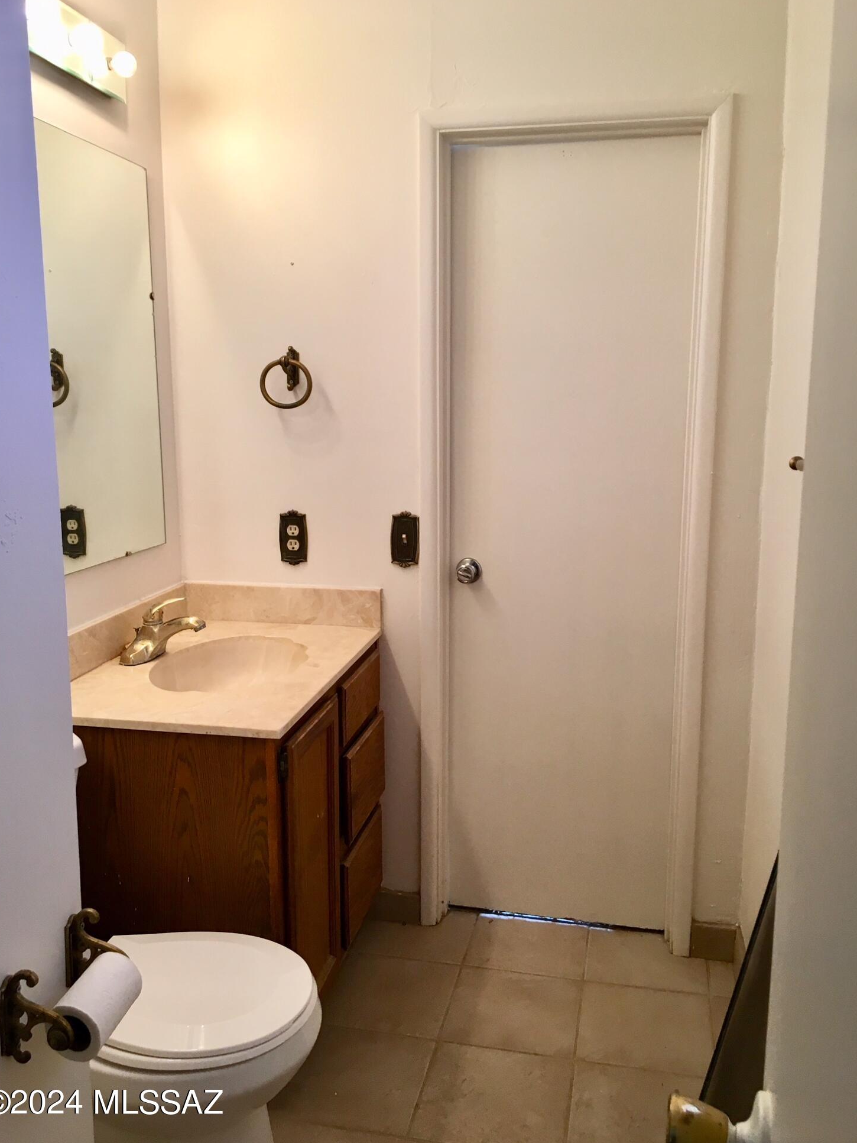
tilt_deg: -11.7
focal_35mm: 30
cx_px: 426
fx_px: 990
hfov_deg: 46.8
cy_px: 565
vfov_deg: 60.0
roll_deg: -1.0
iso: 32
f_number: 2.2
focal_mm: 4.15
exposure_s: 1/30
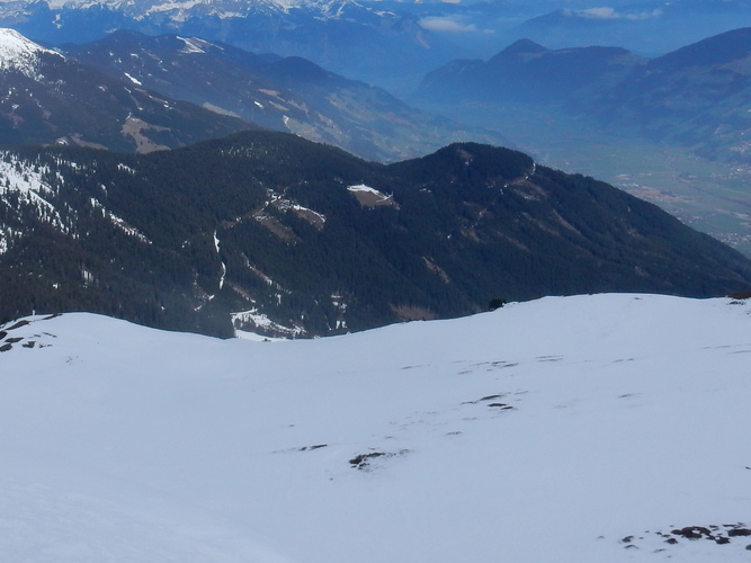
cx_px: 224
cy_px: 135
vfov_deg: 29.7
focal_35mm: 48
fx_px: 1041
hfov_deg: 39.0
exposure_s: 1/1600
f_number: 4.5
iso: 125
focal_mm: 4.5
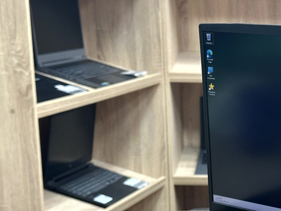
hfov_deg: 17.9
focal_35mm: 106
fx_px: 861
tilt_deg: -13.1
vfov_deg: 13.8
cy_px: 195
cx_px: 301
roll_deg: -0.5
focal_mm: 6.86
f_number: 1.78
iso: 250
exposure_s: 1/50
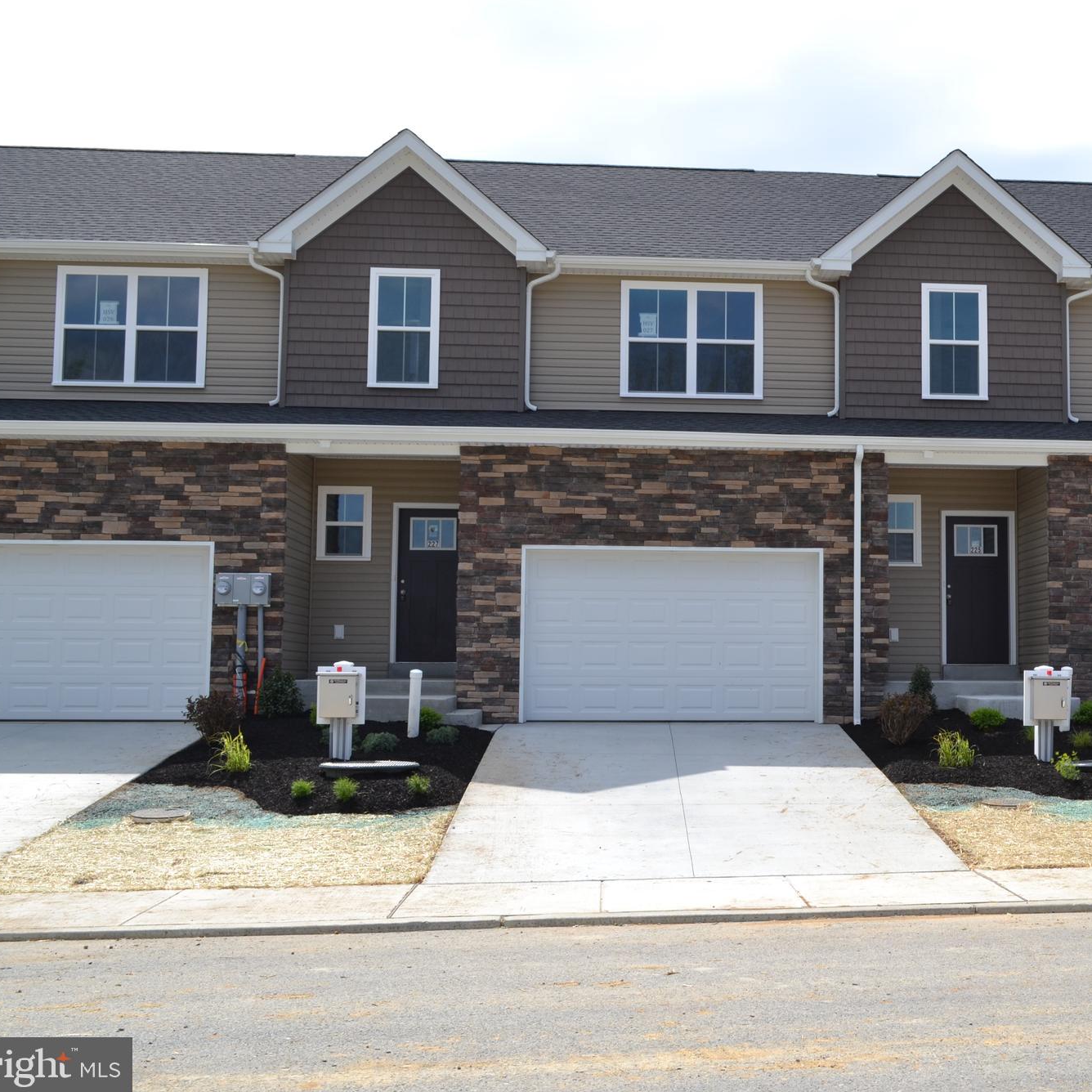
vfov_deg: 39.2
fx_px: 1535
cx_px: 788
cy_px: 539
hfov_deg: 38.4
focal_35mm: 43
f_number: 8
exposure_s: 1/400
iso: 200
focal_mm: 22
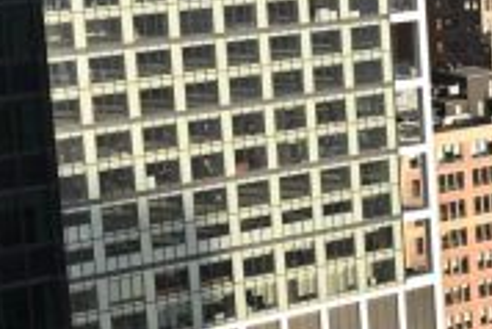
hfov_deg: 9.1
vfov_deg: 6.5
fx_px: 2859
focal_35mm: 209
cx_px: 1075
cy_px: 545
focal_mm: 30
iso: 100
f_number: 8
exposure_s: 1/200
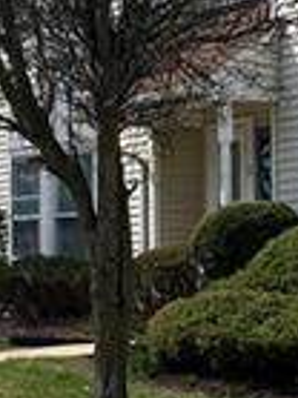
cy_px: 292
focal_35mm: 144
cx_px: 43
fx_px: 1655
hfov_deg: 10.2
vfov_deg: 13.7
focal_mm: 4.25
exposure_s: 1/3846
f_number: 1.8
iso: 32
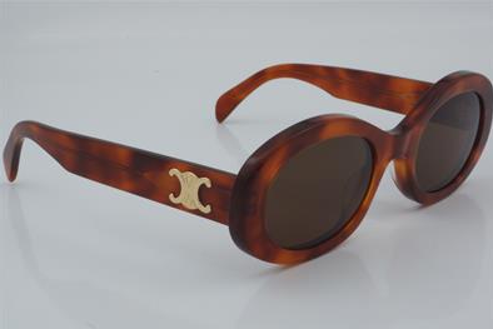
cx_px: 249
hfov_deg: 26.6
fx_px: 1041
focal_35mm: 76
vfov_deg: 18.0
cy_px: 165
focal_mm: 50
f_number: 32
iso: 100
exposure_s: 1/4
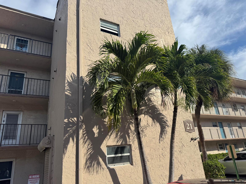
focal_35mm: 24
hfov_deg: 71.6
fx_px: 171
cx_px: 123
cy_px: 92
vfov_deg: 56.8
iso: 80
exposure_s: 1/4950
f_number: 1.78
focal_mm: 6.76
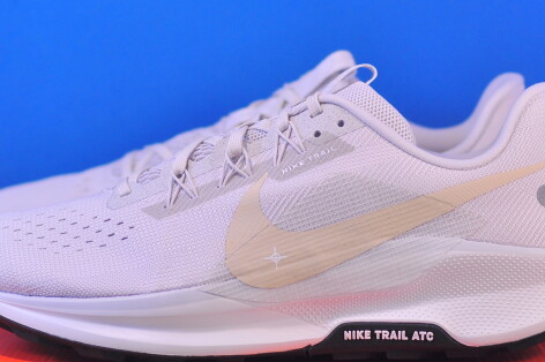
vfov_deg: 10.8
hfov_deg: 16.1
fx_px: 1921
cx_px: 259
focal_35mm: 127
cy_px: 116
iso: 250
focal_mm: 50
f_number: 2.5
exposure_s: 1/320
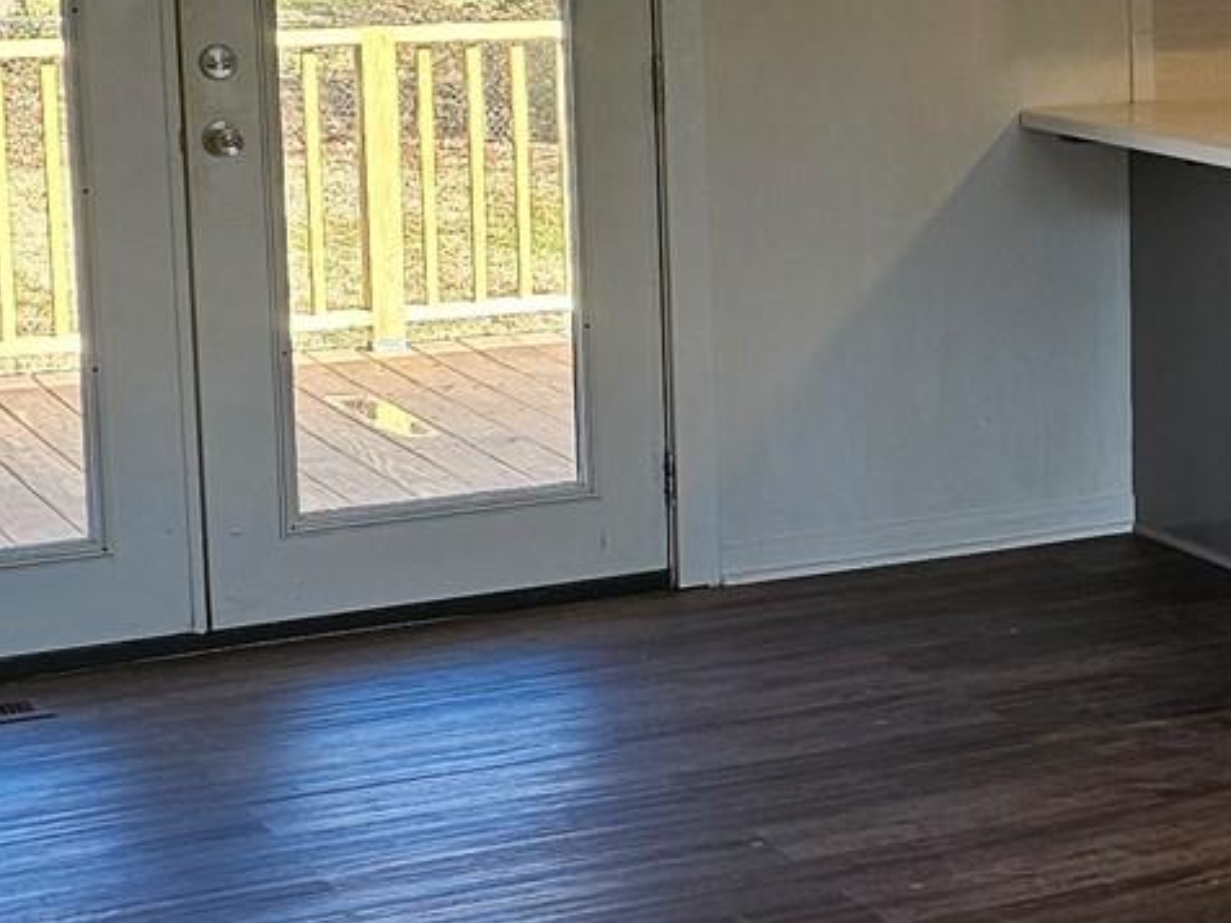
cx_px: 1570
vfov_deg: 14.9
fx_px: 3521
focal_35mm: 99
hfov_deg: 18.5
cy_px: 248
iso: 50
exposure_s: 1/120
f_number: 1.7
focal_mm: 6.3
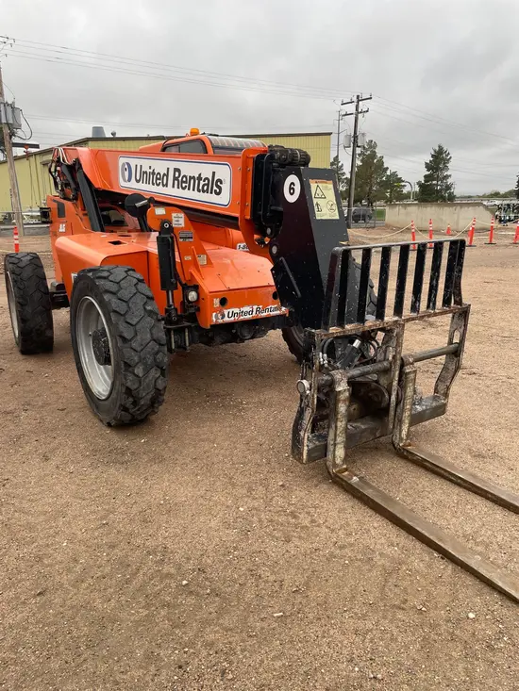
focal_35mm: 26
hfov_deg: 53.1
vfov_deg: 67.3
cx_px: 260
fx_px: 520
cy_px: 346
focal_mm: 4.2
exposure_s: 1/121
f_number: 1.6
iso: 64
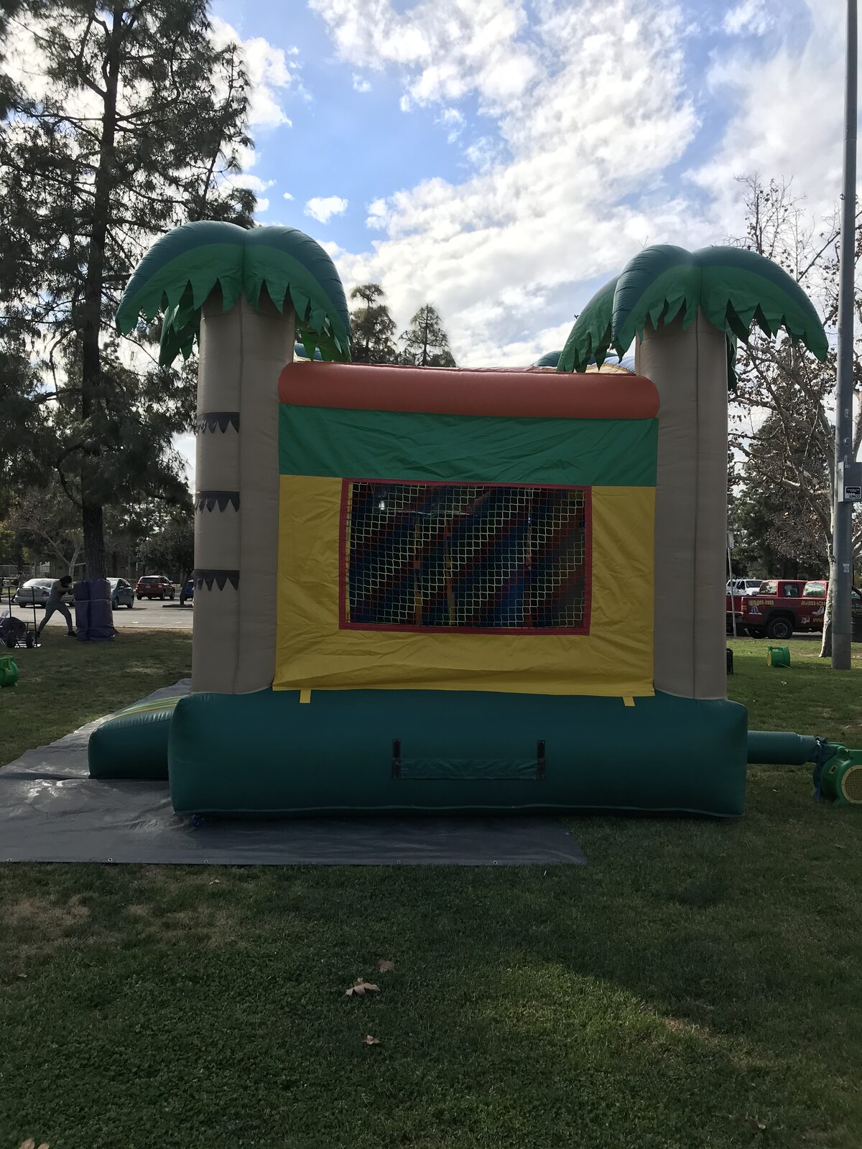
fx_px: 930
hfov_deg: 49.7
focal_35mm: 28
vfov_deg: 63.4
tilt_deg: +0.4
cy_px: 574
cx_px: 431
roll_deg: +1.5
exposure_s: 1/1473
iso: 20
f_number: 1.8
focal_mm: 3.99
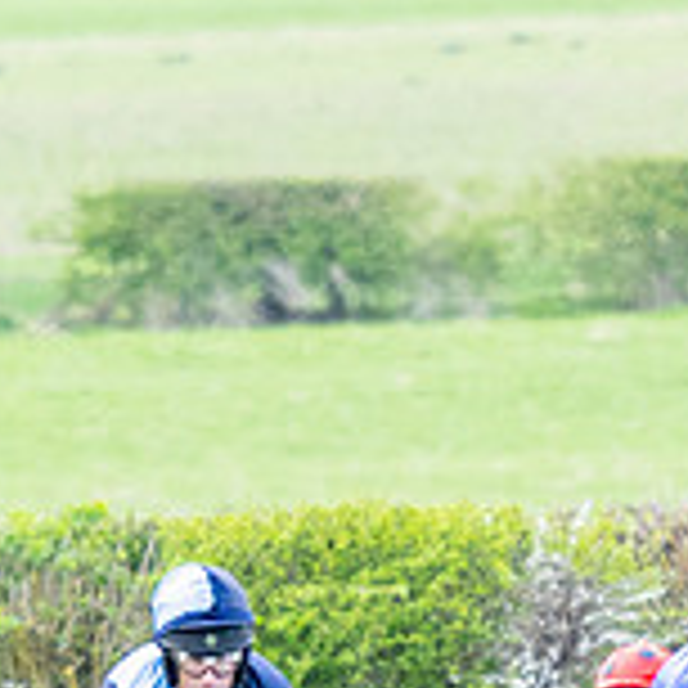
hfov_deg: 1.0
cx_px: 276
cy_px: 1098
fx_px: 38676
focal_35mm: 1720
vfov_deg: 1.0
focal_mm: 200
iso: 400
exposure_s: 1/800
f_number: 4
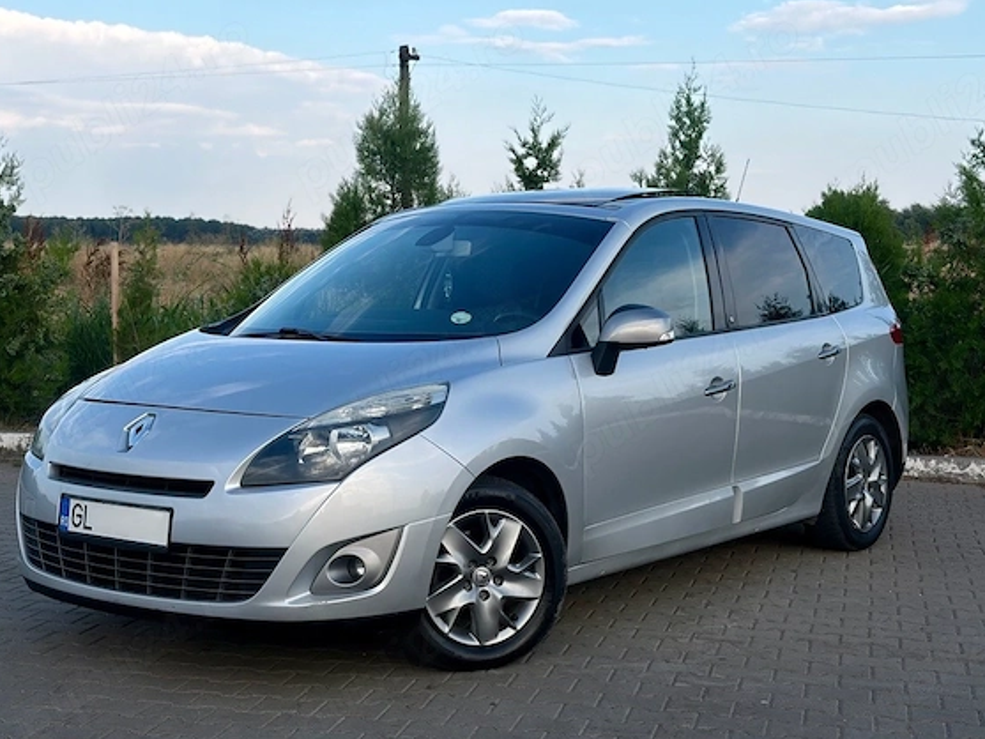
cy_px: 391
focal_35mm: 56
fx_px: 1594
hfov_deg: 34.3
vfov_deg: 26.1
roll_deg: -0.4
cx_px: 479
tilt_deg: -4.6
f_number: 1.6
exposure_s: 1/1312
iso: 32
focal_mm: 5.96
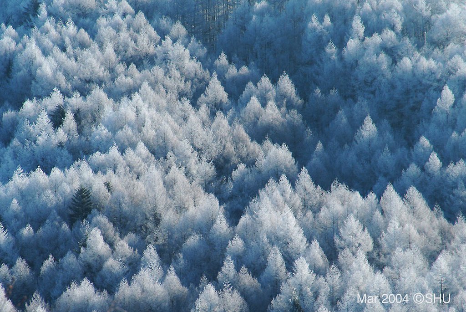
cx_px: 233
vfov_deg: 7.8
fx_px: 2293
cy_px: 156
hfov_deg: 11.6
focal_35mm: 177
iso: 200
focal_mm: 118
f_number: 8
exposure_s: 1/350
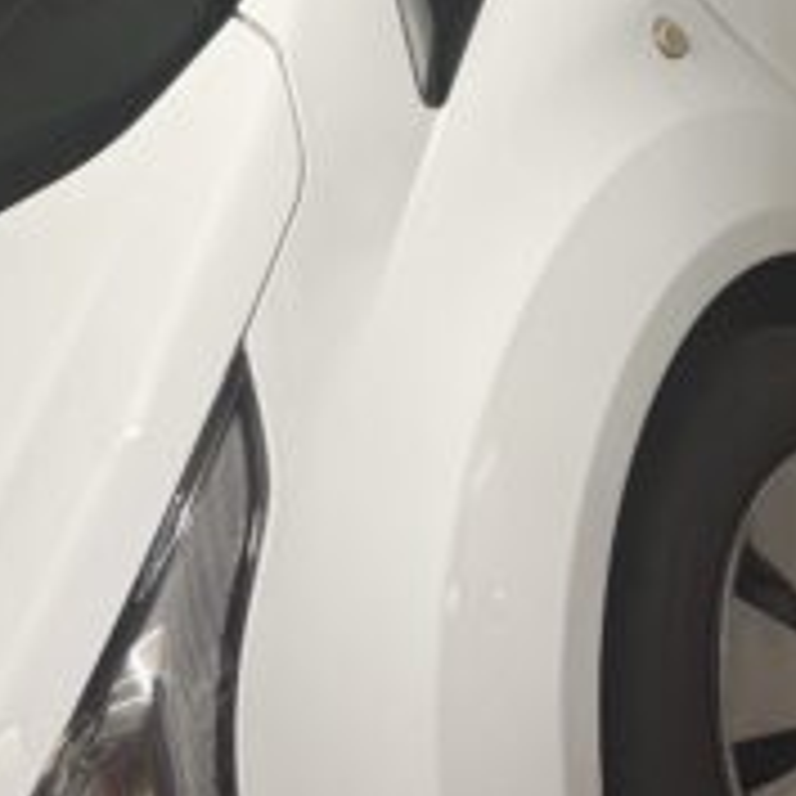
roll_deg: +42.1
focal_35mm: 72
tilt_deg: -20.6
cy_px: -67
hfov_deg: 24.0
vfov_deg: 22.7
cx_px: 414
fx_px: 1873
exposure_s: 1/50
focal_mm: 6.76
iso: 125
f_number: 1.78
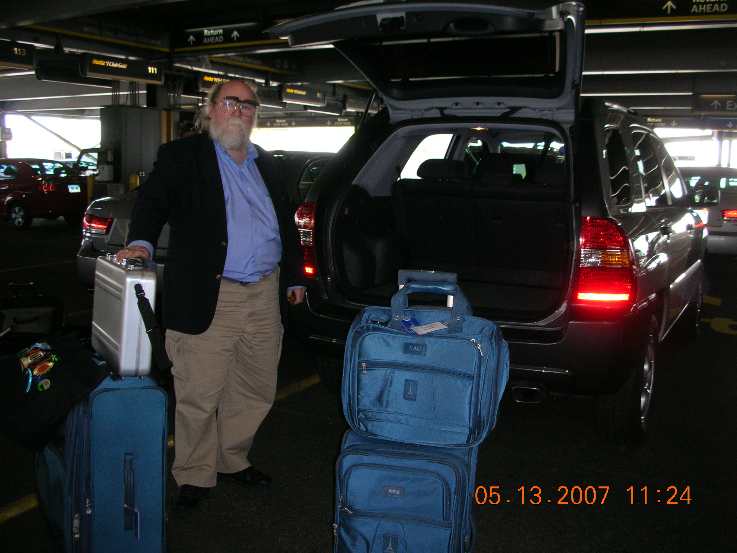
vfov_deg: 40.7
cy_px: 276
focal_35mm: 35
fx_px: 745
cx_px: 368
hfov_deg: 52.6
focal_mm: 5.8
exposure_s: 1/60.1
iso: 112
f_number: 3
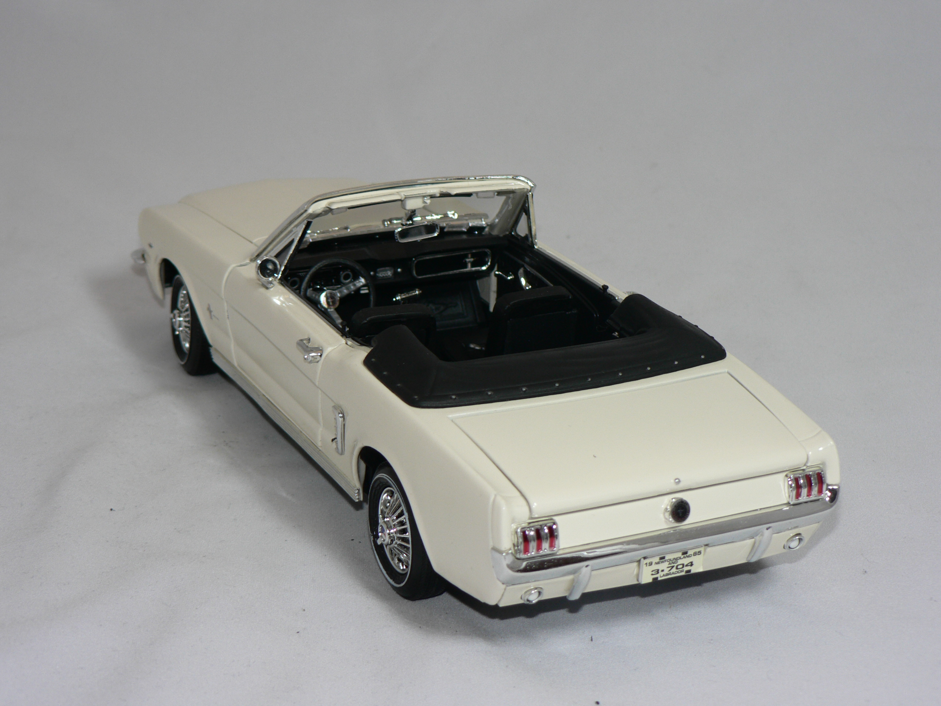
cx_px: 470
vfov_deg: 19.9
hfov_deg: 26.3
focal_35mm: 74
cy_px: 353
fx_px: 2012
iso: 80
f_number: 3.2
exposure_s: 1/60
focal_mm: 12.4
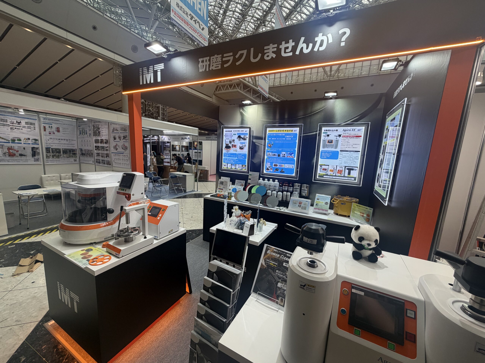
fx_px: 196
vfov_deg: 85.7
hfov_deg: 102.1
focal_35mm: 14
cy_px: 182
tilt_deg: -8.0
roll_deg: -2.2
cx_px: 242
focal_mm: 2.22
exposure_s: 1/121
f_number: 2.2
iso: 80
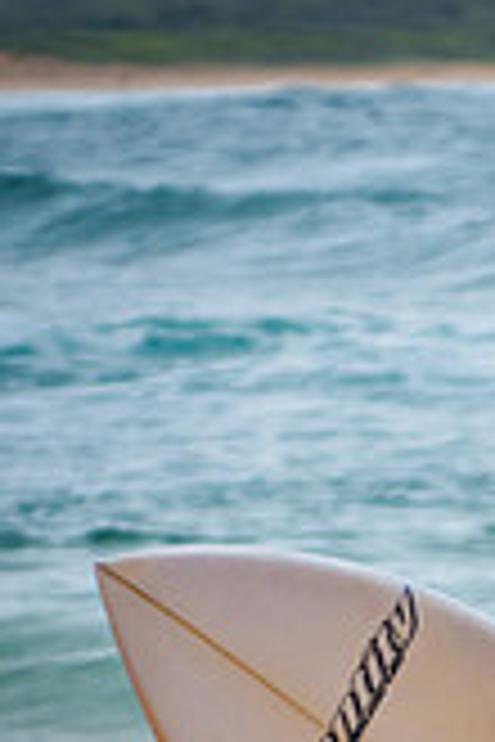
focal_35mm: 574
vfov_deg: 3.6
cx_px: 580
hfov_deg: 2.4
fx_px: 11838
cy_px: 904
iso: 720
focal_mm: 140
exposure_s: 1/2000
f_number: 5.6
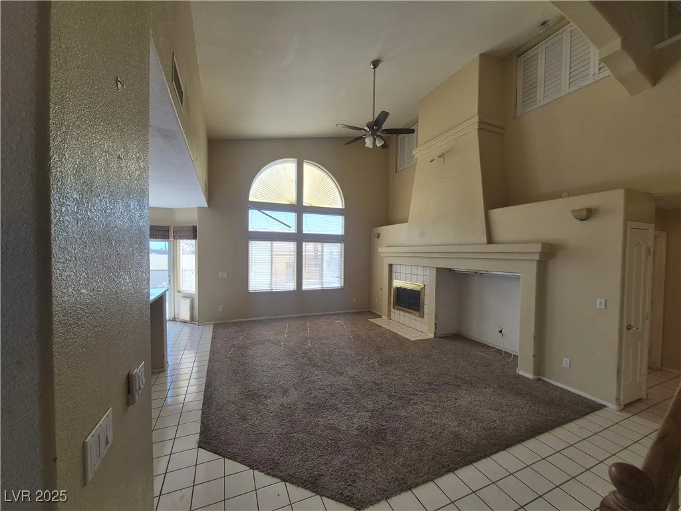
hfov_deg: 106.2
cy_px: 256
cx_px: 340
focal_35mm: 13
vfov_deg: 89.9
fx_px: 256
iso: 50
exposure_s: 1/174
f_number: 2.2
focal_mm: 1.74
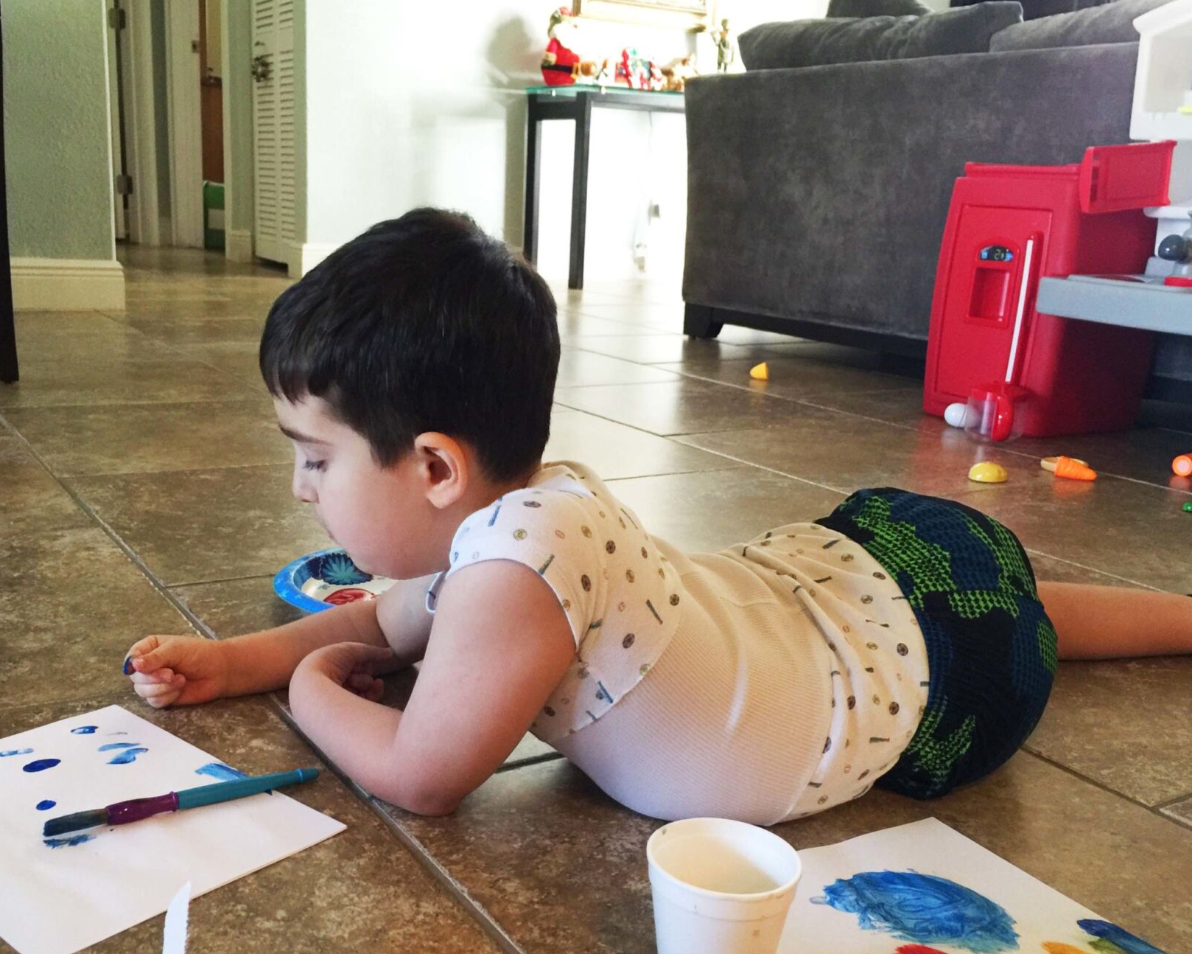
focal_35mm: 35
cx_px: 516
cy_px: 540
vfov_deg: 42.1
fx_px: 1235
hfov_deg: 51.4
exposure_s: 1/10
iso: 100
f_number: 2.2
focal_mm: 4.15
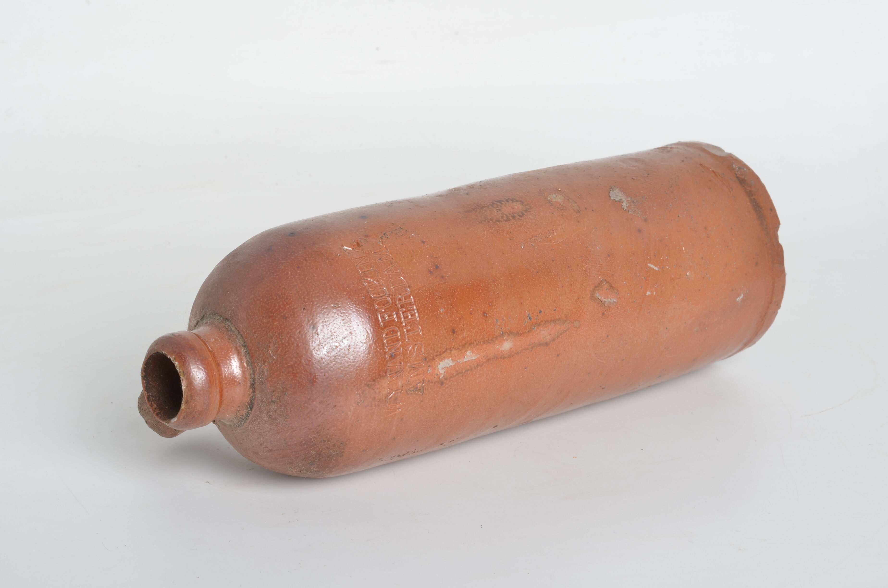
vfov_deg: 18.1
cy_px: 294
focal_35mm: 75
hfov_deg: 27.0
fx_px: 1846
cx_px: 444
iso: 100
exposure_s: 1/125
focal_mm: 50
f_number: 14
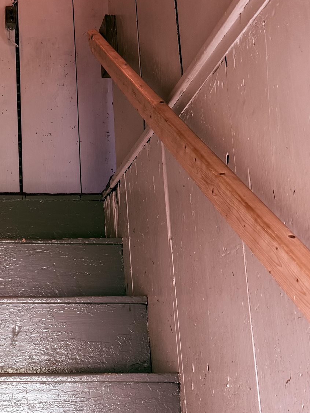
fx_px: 585
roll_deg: +1.1
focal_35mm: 49
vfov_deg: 38.1
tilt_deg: +11.0
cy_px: 301
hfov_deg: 27.9
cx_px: 0
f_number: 1.78
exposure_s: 1/60
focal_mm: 6.76
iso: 250
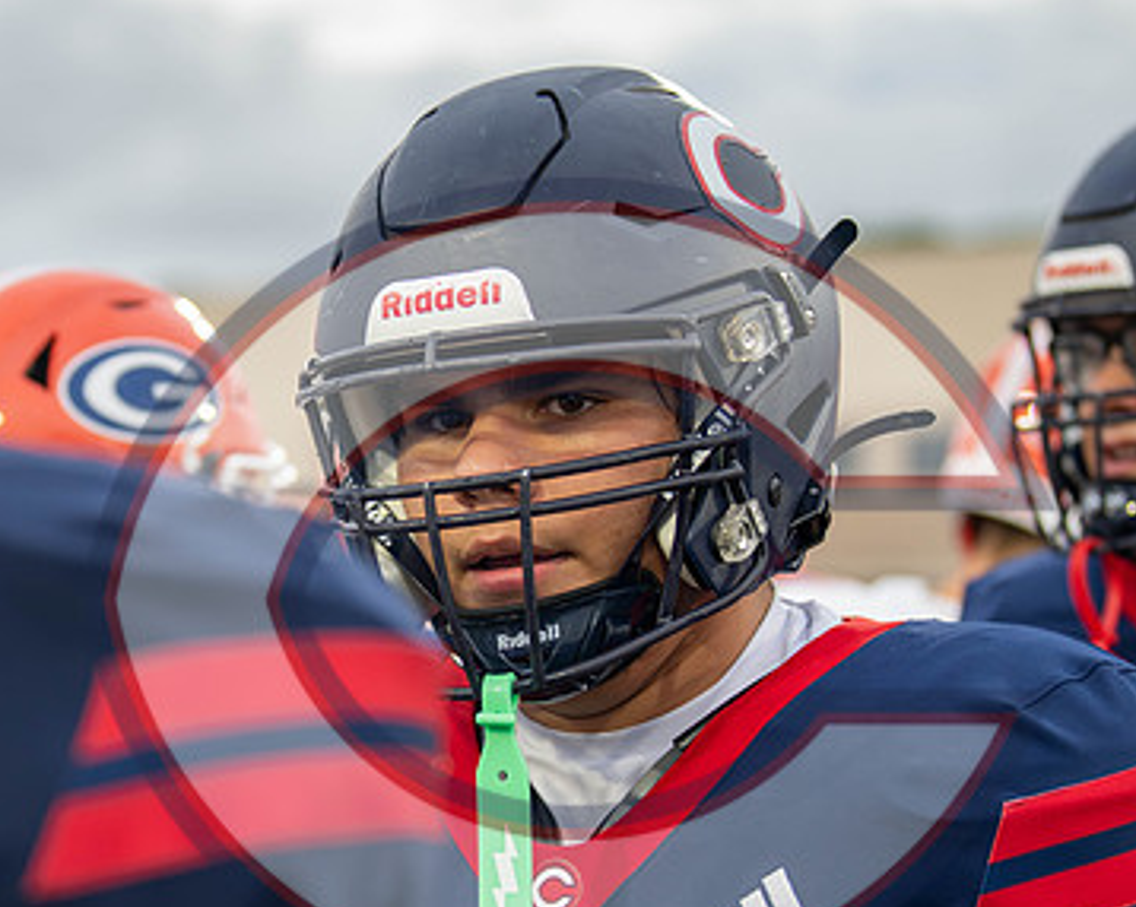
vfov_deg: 12.4
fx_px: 4167
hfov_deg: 15.5
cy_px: 599
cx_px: 374
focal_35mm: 124
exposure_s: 1/1000
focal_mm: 70
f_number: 2.8
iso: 1600
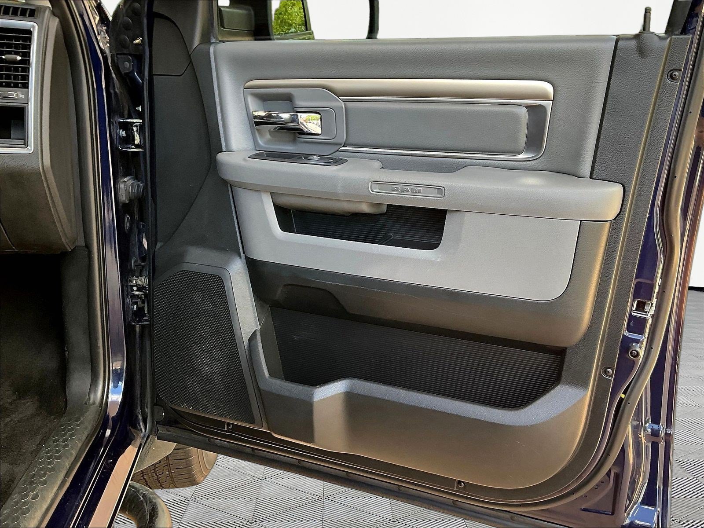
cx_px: 352
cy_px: 264
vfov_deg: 48.2
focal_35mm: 29
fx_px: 590
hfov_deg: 61.7
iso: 50
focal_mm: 3
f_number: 1.8
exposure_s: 1/122
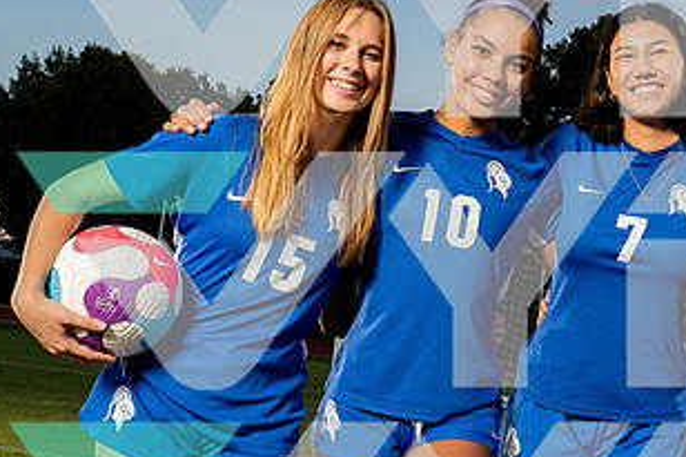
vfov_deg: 27.4
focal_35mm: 49
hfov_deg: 38.3
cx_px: 584
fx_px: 933
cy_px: 271
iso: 500
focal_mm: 26
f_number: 8
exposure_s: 1/250
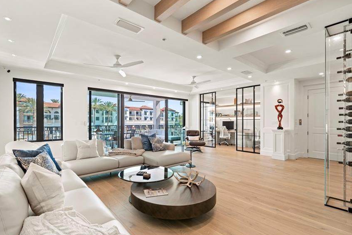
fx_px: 166
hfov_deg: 93.2
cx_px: 170
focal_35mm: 17
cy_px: 121
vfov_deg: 70.4
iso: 100
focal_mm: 14
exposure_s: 1/25
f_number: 4
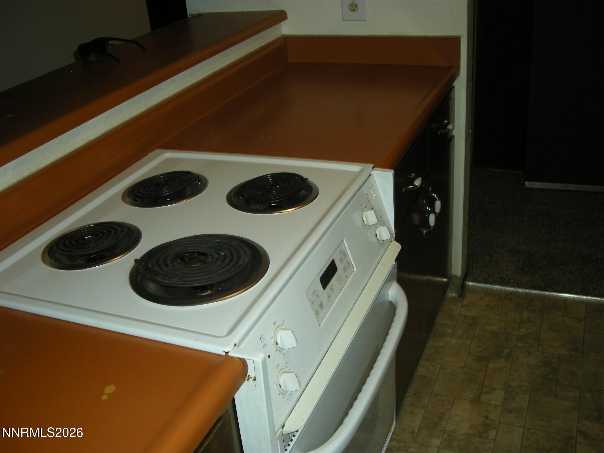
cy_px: 226
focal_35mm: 37
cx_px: 302
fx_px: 646
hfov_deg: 50.1
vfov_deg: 38.7
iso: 64
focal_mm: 7.9
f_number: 2.8
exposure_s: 1/30
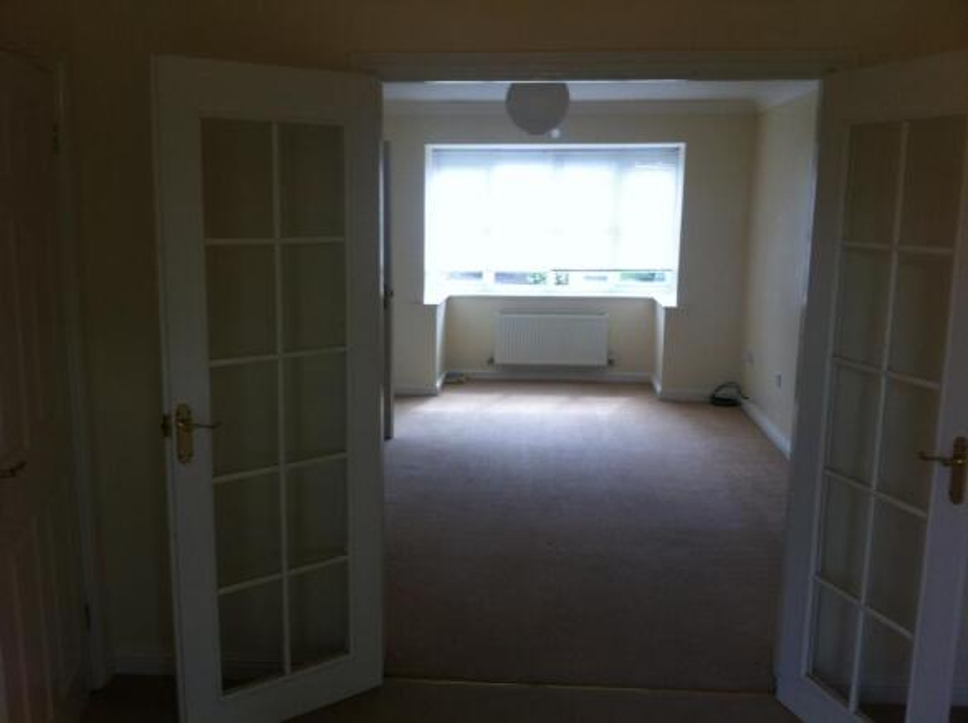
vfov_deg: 40.6
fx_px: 977
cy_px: 362
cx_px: 484
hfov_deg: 52.7
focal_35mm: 35
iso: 100
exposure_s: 1/60
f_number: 2.8
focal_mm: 3.85
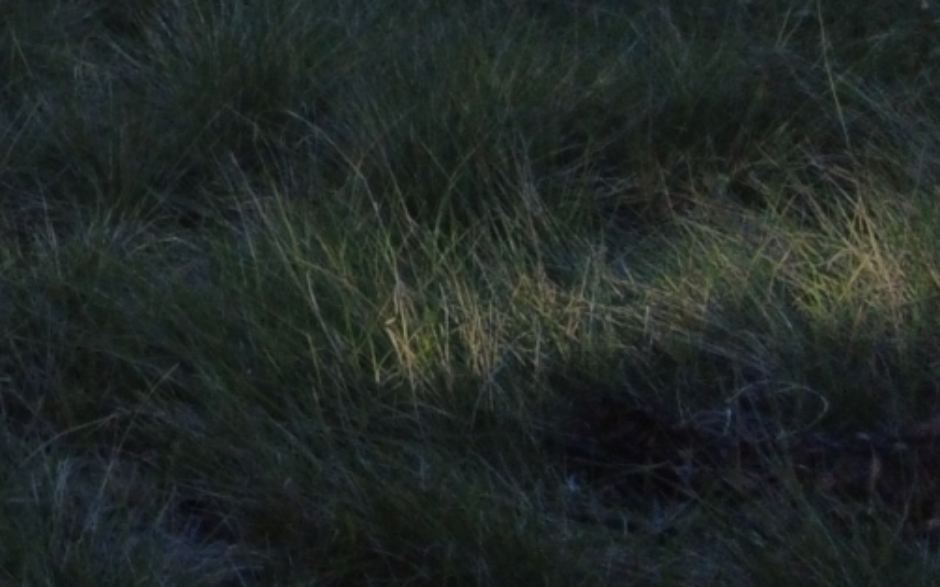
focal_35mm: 108
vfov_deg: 10.3
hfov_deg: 14.5
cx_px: -1144
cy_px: -882
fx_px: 2766
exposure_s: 1/500
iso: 100
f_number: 1.8
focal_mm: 4.4
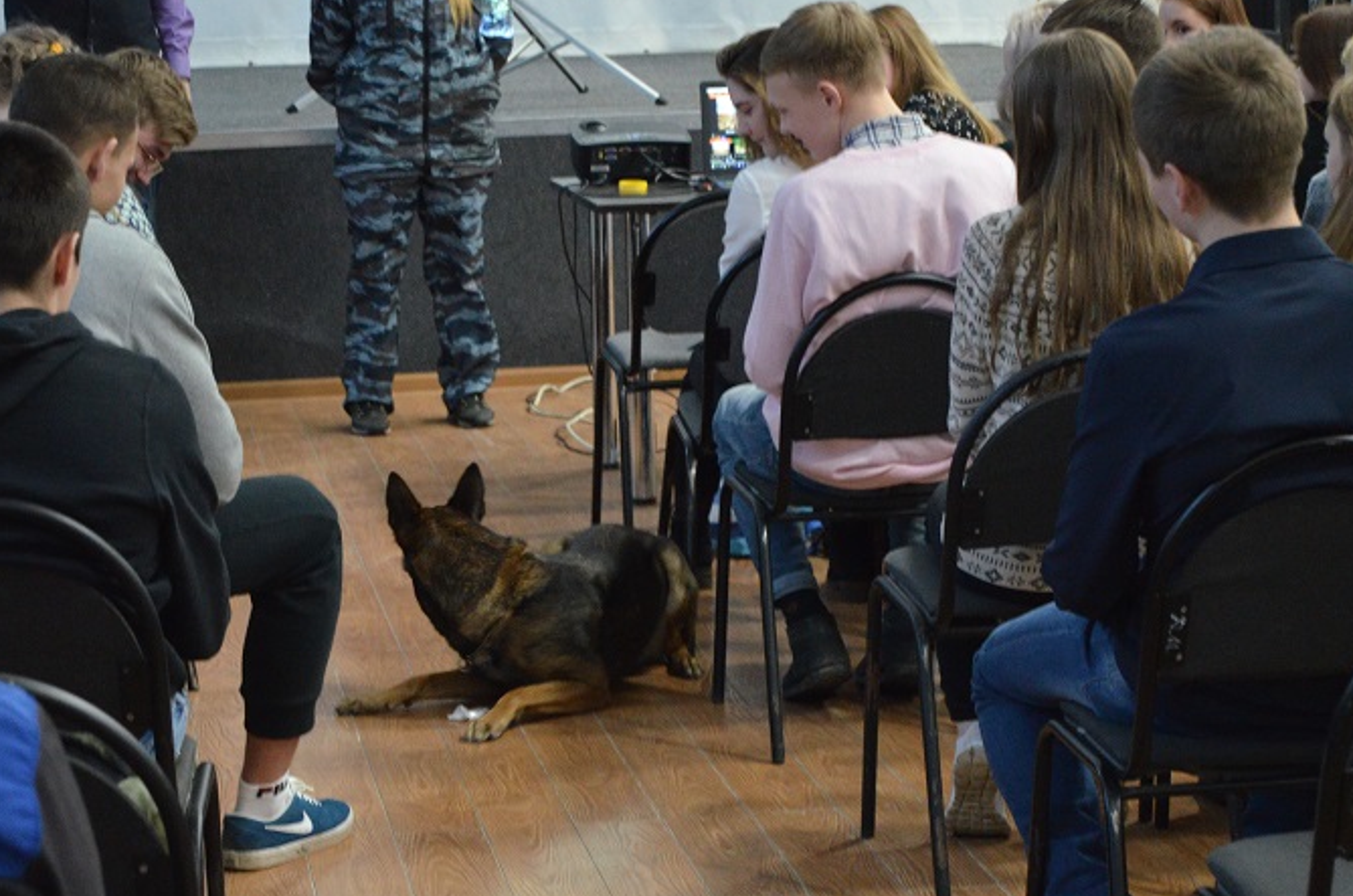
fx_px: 3698
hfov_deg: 20.7
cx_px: 591
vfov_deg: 13.8
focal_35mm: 99
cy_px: 507
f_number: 5.6
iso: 3200
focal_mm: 55
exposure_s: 1/25
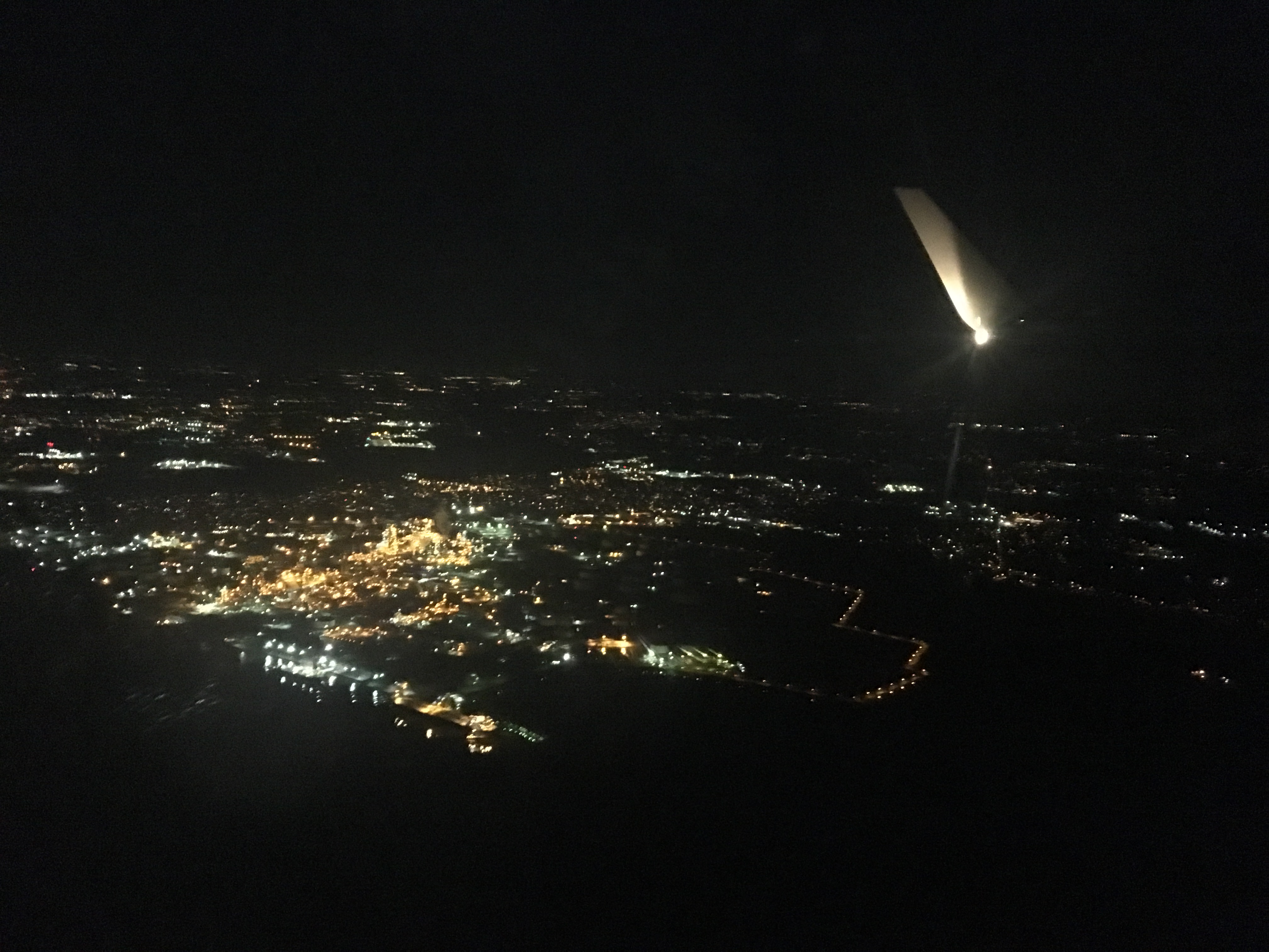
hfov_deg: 61.7
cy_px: 476
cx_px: 634
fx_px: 1063
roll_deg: -6.6
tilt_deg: -4.7
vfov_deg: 48.2
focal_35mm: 29
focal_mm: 4.15
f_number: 2.2
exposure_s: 1/15
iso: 2000
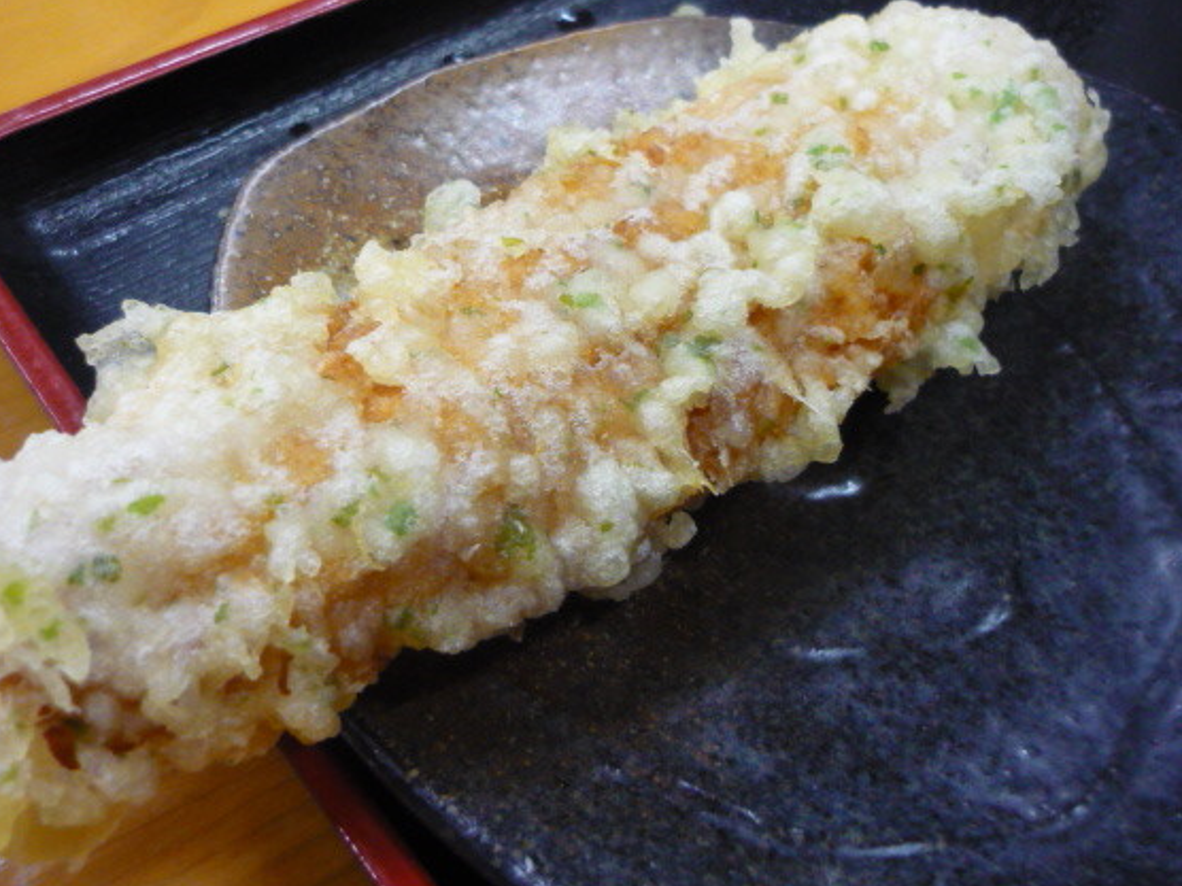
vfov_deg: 37.6
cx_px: 521
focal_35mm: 38
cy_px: 380
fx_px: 1298
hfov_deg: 48.9
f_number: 2.8
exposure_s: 1/25
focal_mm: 5.5
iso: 400
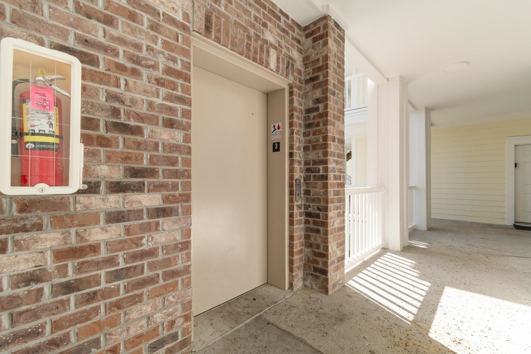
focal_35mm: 15
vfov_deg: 77.3
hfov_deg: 100.4
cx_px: 266
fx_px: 221
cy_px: 177
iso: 100
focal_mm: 10
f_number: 5
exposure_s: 1/100
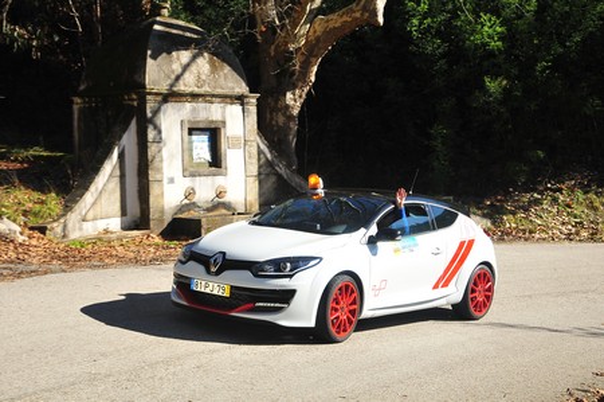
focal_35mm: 60
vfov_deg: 22.6
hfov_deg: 33.4
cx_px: 302
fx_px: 1006
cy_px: 201
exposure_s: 1/800
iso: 400
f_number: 6.3
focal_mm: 40
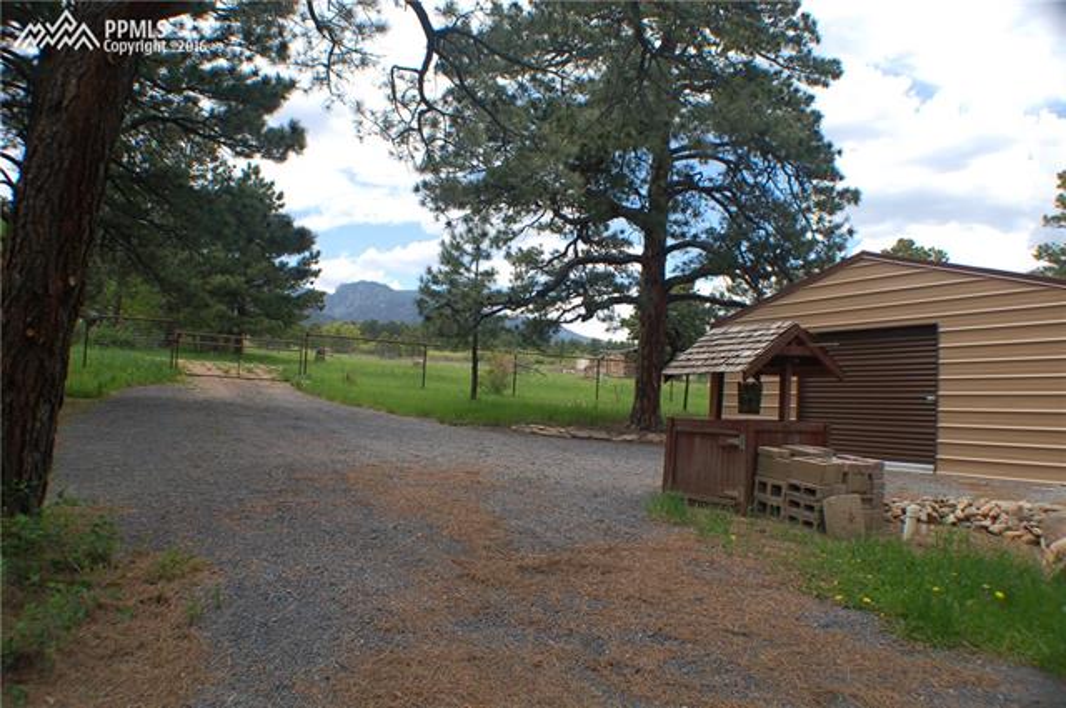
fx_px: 1065
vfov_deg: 36.8
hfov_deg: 53.2
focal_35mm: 36
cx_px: 533
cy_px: 354
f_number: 7.1
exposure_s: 1/200
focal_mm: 24
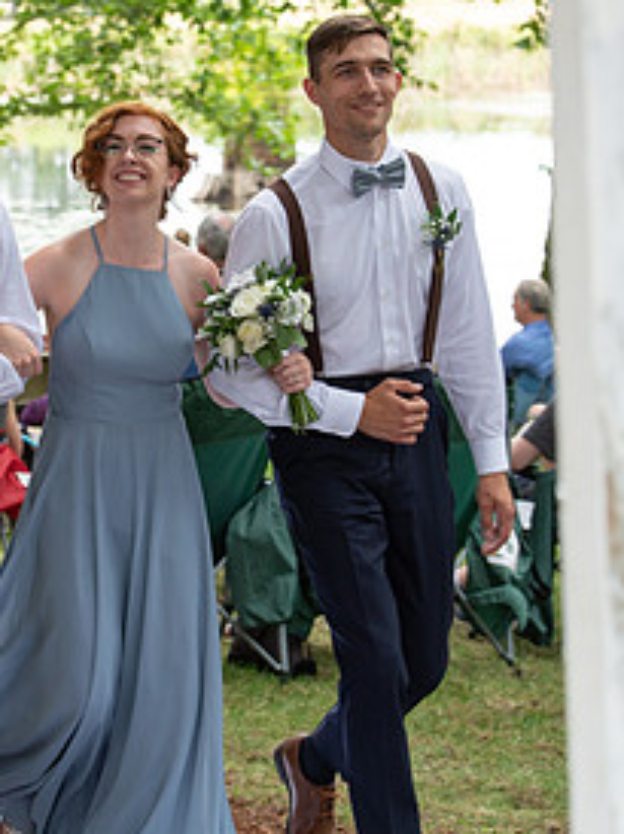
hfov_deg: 8.9
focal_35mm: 167
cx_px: 128
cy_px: 309
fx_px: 4020
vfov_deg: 11.8
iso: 400
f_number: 5.6
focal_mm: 82
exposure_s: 1/125
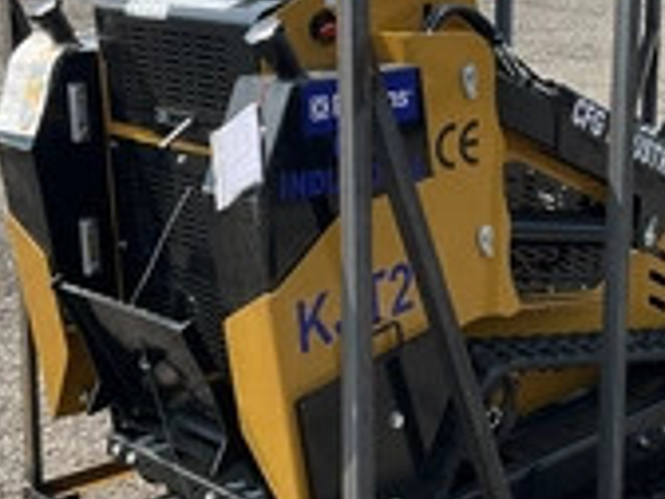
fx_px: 1326
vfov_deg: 21.3
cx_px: 467
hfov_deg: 27.9
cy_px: 186
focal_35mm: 69
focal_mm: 3
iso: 25
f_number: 1.8
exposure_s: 1/1076
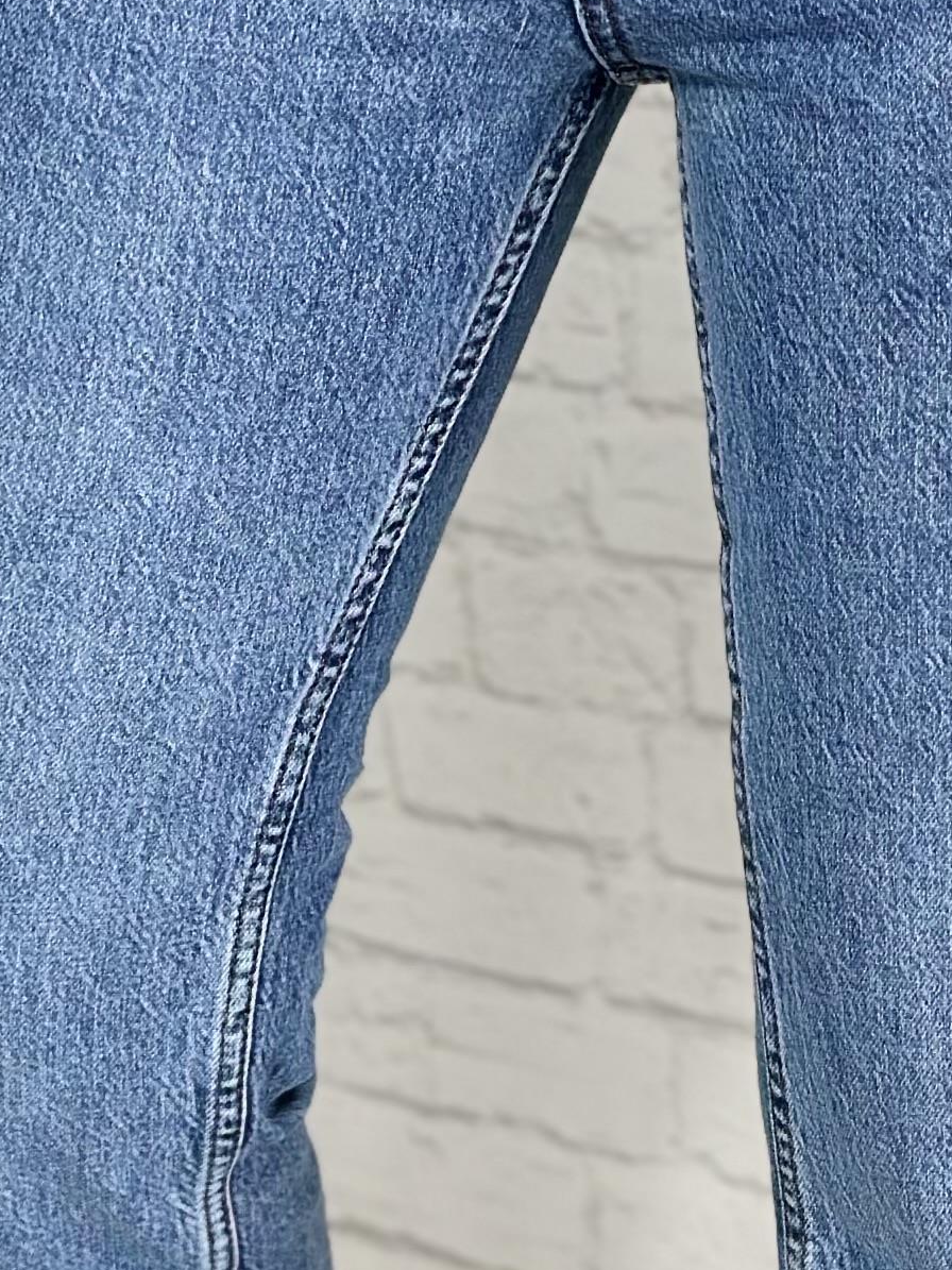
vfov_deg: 12.1
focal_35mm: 162
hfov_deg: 9.2
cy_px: 1021
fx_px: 5941
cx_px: 664
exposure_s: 1/100
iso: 64
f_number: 1.78
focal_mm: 6.86
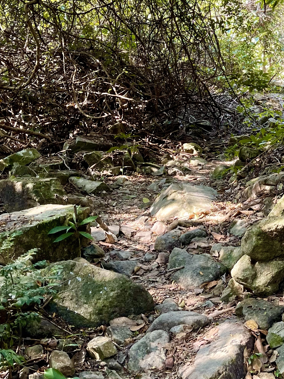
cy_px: 129
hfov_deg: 27.0
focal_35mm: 53
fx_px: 580
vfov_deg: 35.8
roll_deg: +0.6
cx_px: 228
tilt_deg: -7.0
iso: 80
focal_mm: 5.1
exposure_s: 1/121
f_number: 1.6
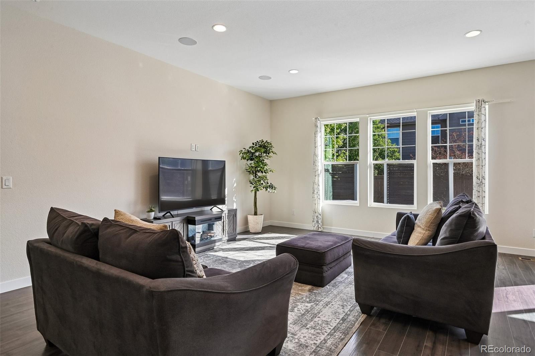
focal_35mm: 20
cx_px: 268
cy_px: 178
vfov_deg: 63.2
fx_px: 290
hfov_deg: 85.4
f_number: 10
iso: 400
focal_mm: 19.5
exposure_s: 1/80
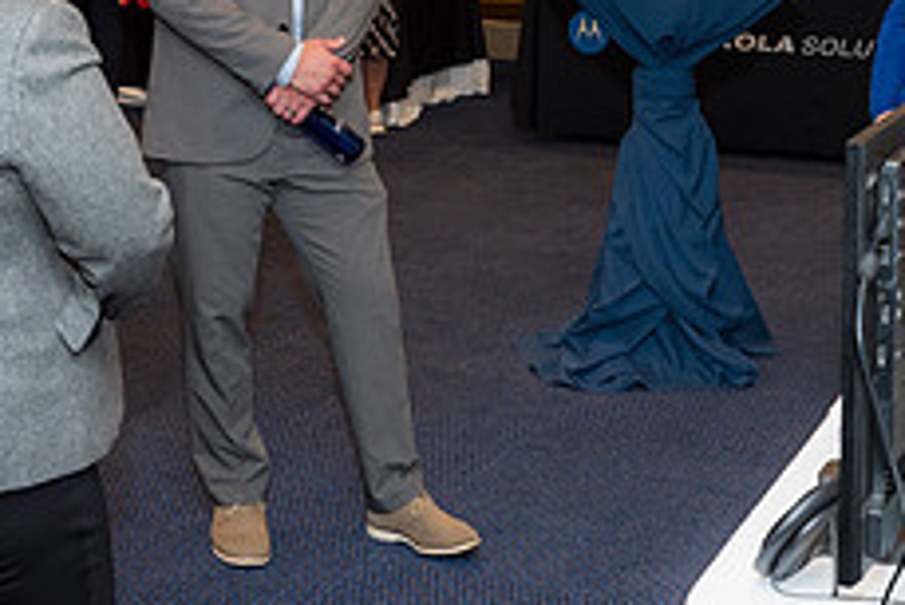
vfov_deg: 16.4
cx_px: 569
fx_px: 2037
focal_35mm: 81
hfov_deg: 25.0
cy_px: -45
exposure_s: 1/125
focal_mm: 32
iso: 800
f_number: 5
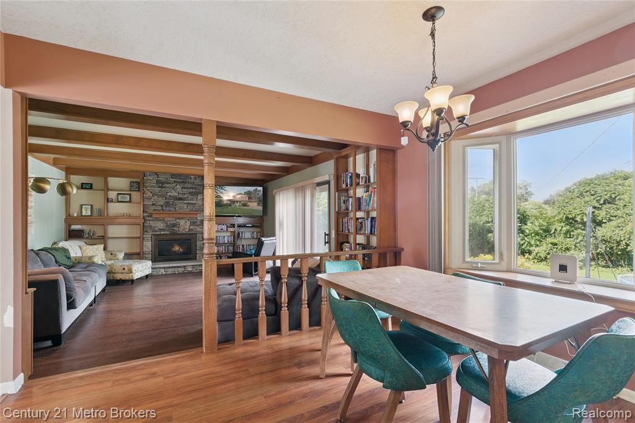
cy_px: 212
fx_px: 264
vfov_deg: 77.3
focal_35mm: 15
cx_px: 318
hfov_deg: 100.4
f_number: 8
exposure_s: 1/8
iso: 400
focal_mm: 10
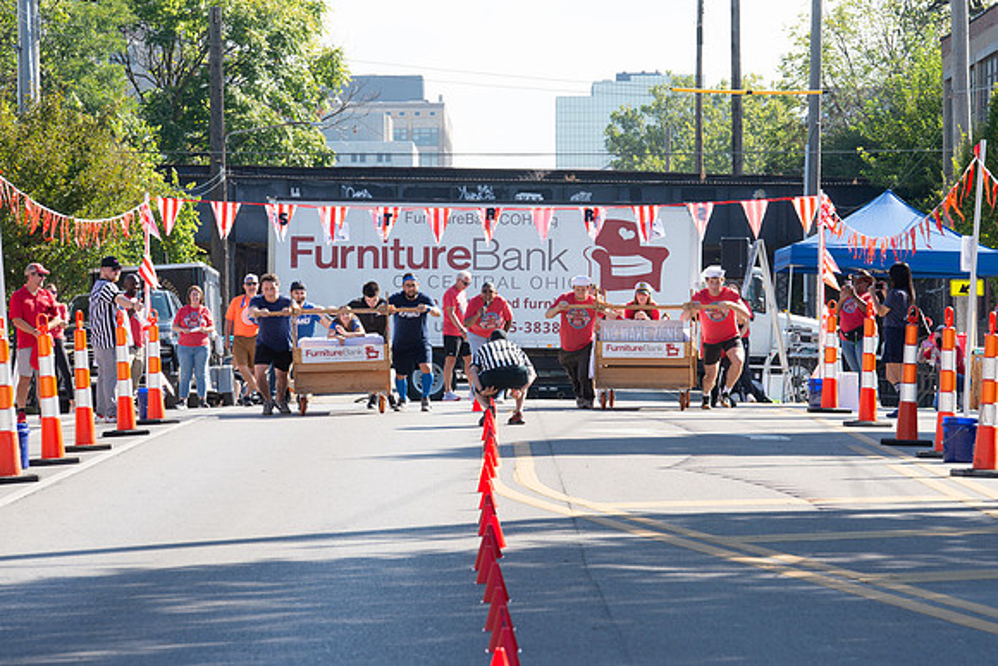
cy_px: 296
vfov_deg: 7.9
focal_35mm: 174
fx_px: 4828
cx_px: 552
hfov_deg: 11.8
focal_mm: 155
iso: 200
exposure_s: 1/250
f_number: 9
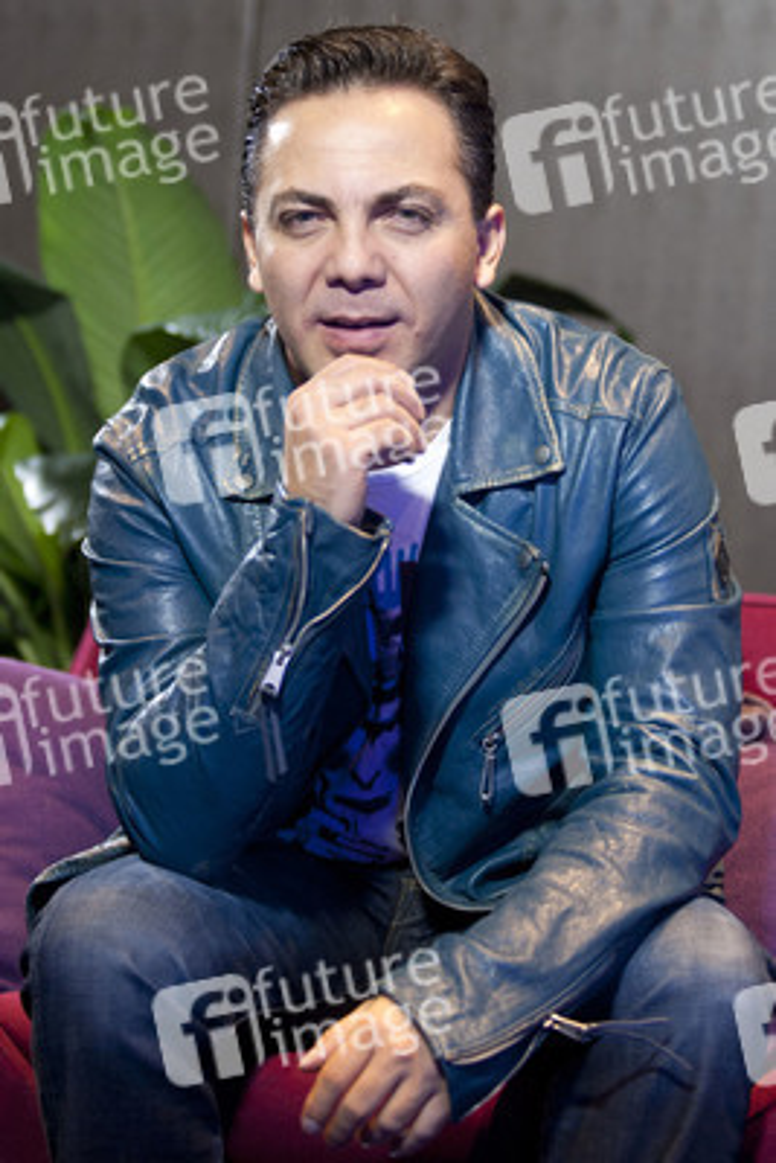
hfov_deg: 13.1
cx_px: 388
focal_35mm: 105
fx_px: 3392
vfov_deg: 19.4
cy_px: 582
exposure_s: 1/100
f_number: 2.8
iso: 2000
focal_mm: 105
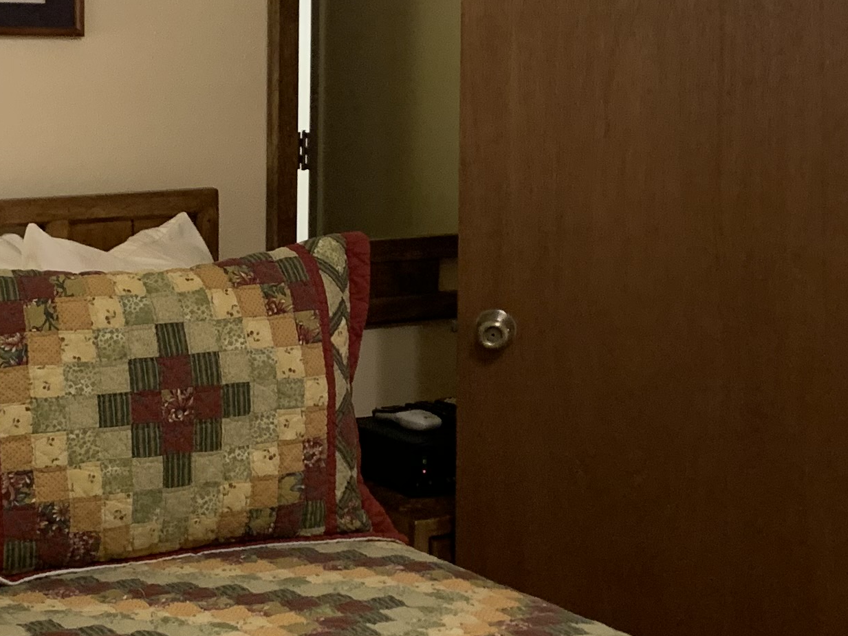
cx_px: 301
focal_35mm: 85
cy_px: 307
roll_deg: +0.3
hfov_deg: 22.9
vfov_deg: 17.4
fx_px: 2082
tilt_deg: -8.4
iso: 250
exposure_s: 1/60
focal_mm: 4.25
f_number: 1.8
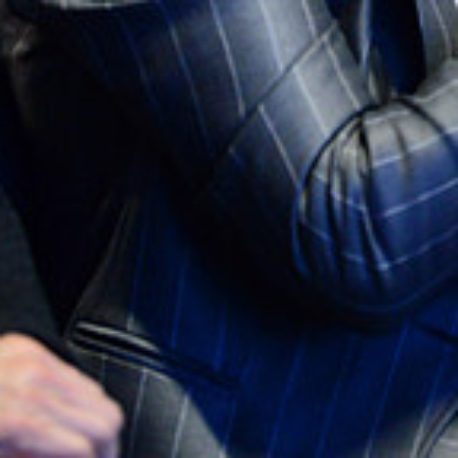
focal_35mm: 529
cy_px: -172
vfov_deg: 3.3
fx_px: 7919
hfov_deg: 3.3
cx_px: 393
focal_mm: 155
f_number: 2.8
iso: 4000
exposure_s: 1/160
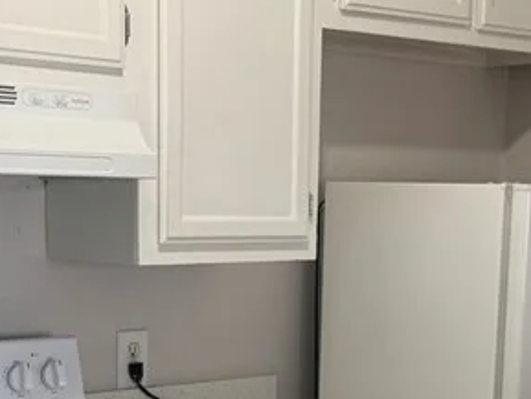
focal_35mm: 85
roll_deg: -1.8
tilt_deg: -6.6
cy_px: 375
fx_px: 1304
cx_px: 259
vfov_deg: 17.1
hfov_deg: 23.0
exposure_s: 1/120
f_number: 1.78
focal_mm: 6.76
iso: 160
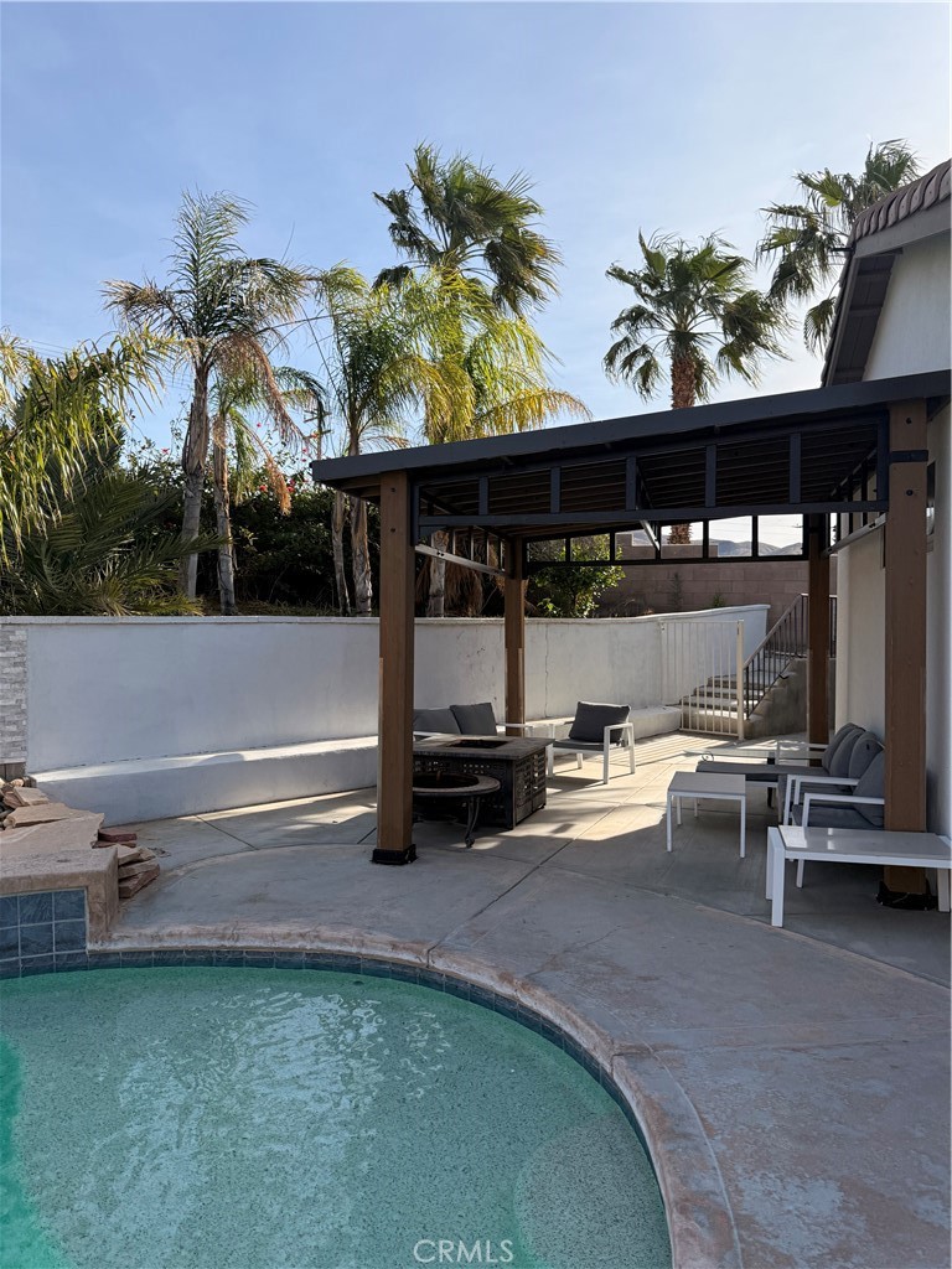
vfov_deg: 71.6
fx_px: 880
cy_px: 634
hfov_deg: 56.8
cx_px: 476
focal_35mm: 24
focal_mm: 6.76
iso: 100
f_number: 1.78
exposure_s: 1/4673
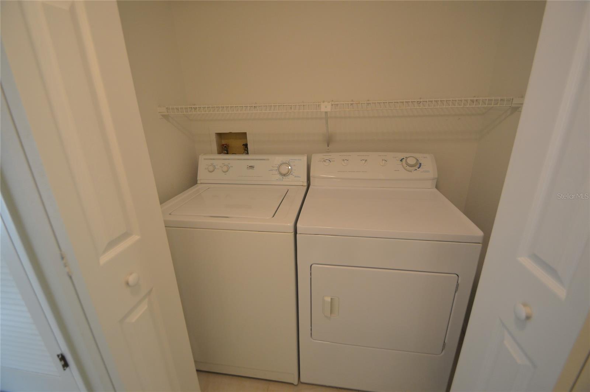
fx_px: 246
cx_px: 295
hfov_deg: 100.5
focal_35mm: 15
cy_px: 196
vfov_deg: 77.2
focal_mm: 10
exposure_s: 1/60
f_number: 3.5
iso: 560
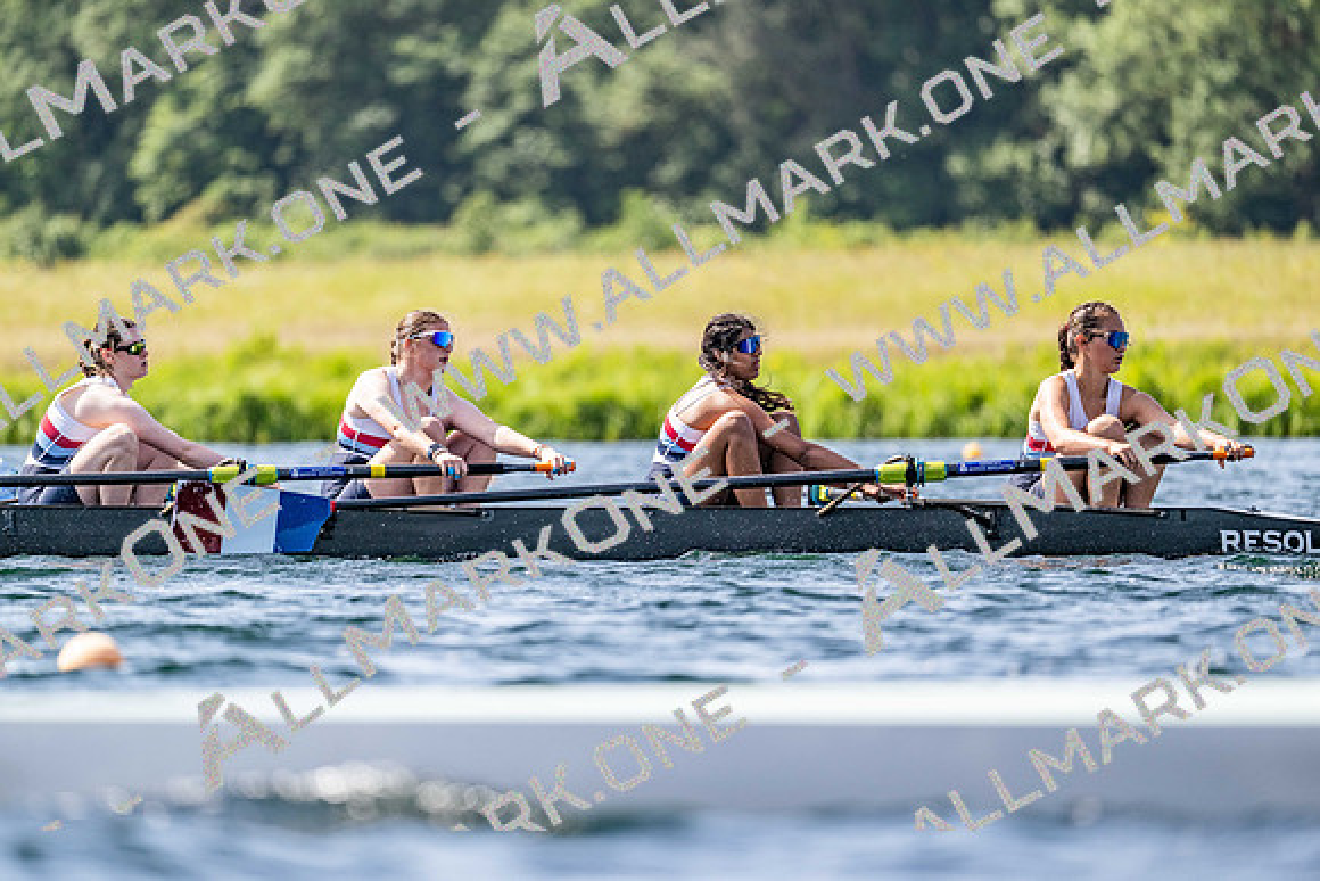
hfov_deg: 5.2
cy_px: 440
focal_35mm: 400
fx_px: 14669
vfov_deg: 3.4
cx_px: 660
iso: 360
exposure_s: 1/2500
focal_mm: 400
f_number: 4.5
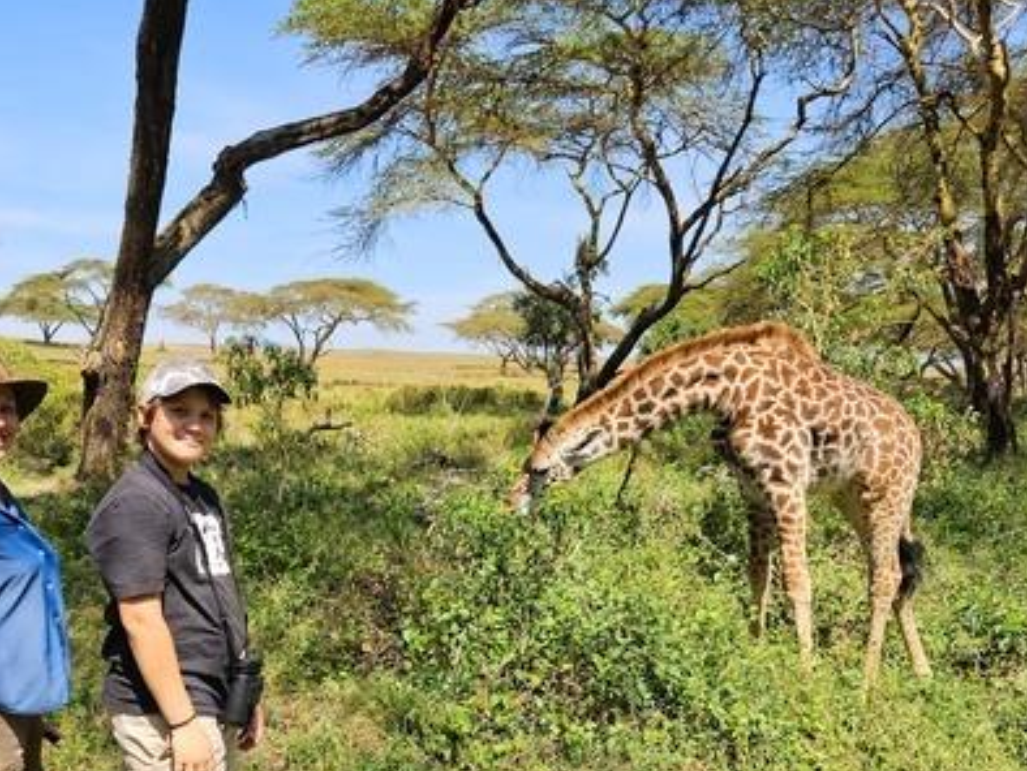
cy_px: 557
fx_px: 1039
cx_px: 404
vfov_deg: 39.9
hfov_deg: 52.2
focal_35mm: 35
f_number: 1.8
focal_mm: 5.4
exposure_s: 1/1402
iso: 32
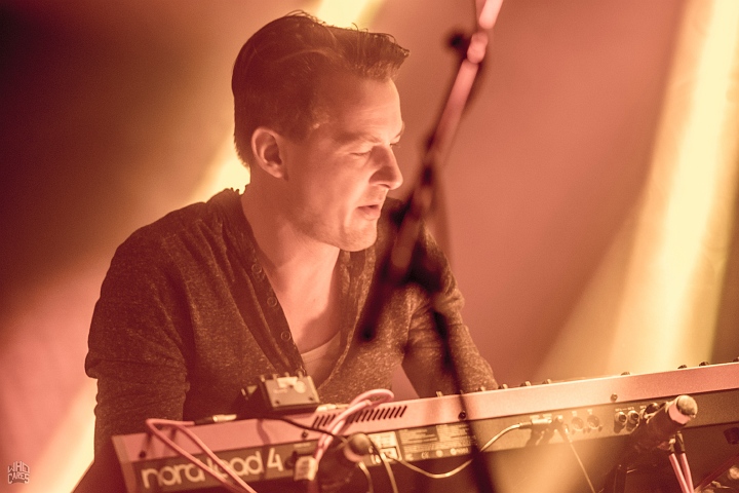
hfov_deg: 7.6
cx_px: 370
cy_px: 246
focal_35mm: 270
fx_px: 5542
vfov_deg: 5.1
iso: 1250
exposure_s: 1/100
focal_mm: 180
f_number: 2.8
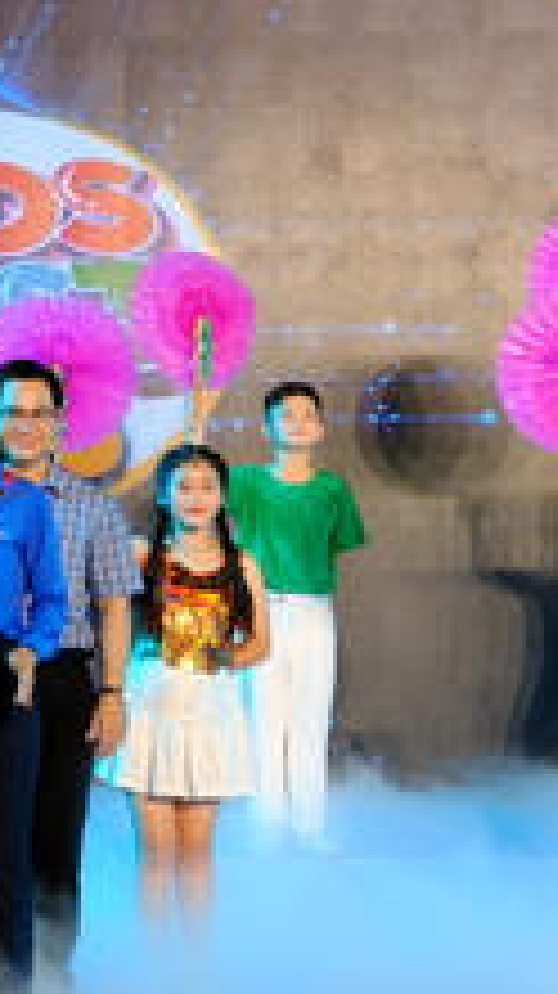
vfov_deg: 16.1
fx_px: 3505
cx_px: -414
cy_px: 430
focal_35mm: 133
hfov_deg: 8.8
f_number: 4
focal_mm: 34.3
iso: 1000
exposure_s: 1/105
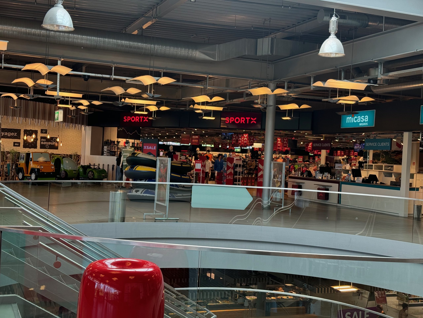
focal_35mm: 48
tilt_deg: +0.1
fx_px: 587
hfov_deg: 39.7
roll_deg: -3.7
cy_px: 159
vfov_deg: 30.3
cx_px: 212
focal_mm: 6.76
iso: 80
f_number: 1.78
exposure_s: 1/170
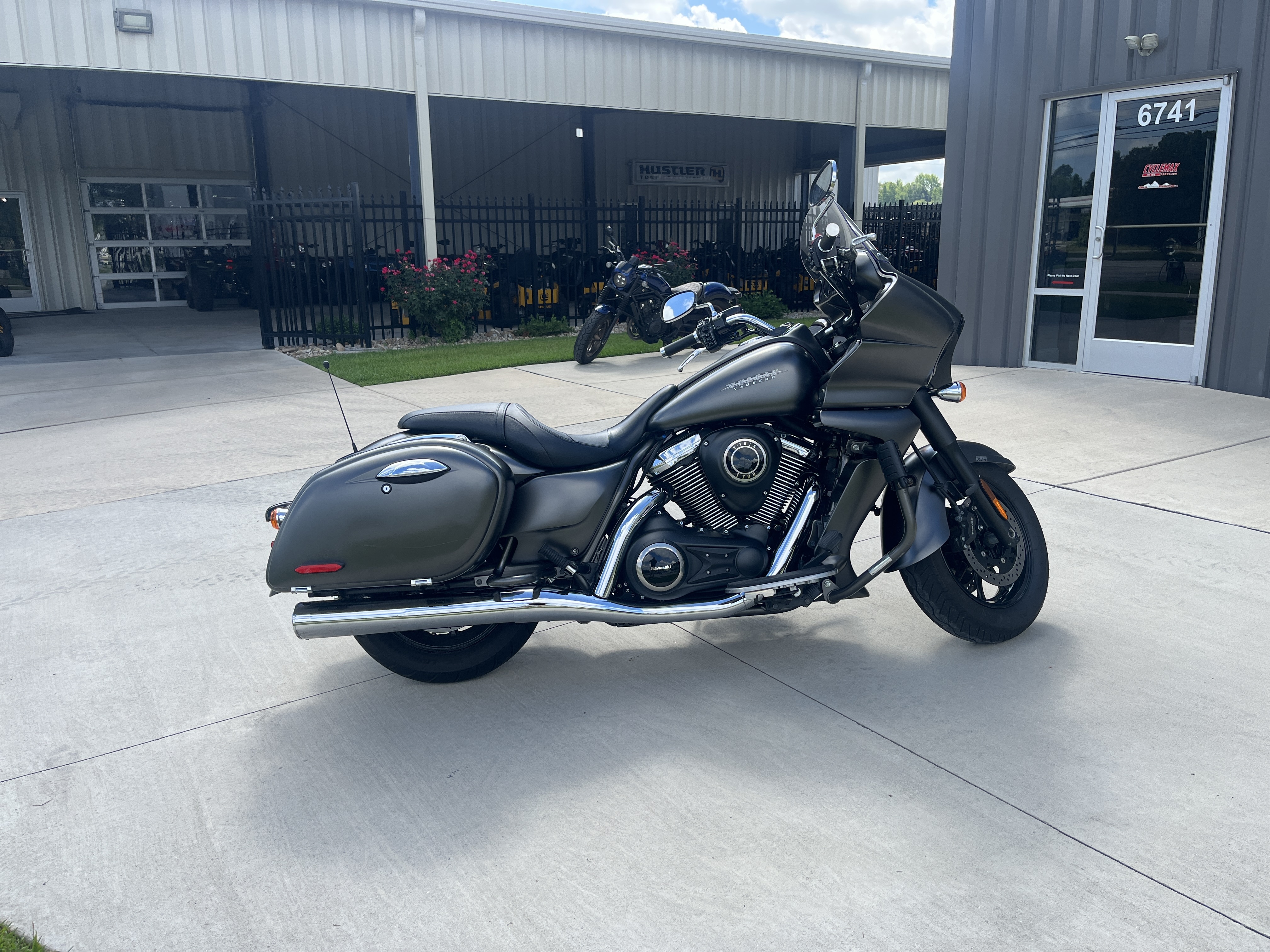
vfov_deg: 53.1
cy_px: 476
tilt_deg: -13.2
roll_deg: +1.0
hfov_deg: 67.3
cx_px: 635
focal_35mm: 26
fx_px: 954
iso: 50
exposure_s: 1/1404
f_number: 1.6
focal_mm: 5.1
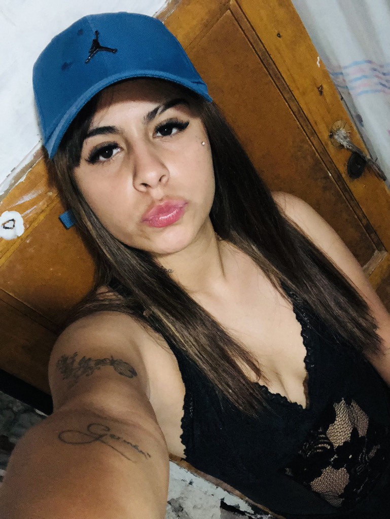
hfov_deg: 44.2
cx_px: 195
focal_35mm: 32
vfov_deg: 56.8
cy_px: 260
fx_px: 480
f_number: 2.2
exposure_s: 1/25
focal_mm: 2.87
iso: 320
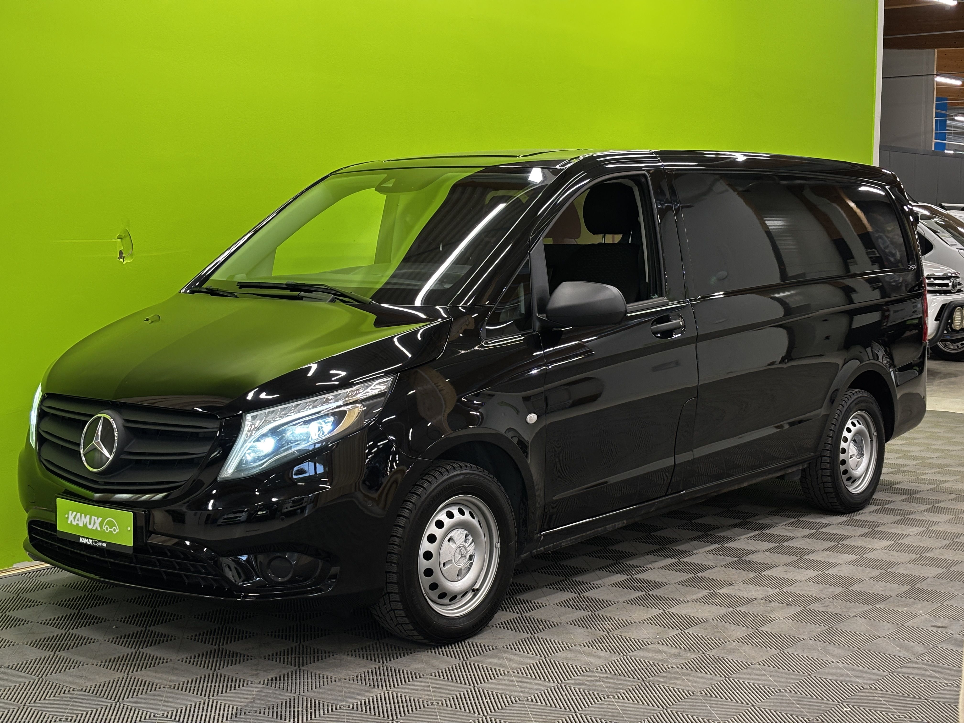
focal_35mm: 52
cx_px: 482
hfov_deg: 36.8
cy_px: 362
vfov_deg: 28.0
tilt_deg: -6.1
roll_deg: -0.1
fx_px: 1448
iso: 80
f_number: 1.6
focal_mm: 5.96
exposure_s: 1/50
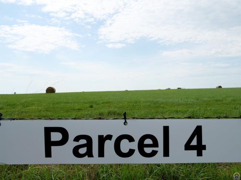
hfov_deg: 67.3
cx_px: 120
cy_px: 90
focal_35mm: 26
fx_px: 181
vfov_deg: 53.1
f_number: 8
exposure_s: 1/640
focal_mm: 13
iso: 200
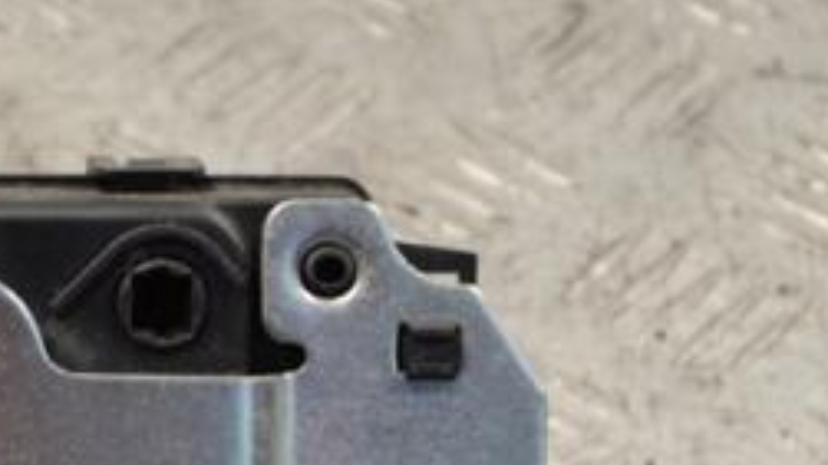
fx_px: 4126
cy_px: 491
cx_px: -59
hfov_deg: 11.3
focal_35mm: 188
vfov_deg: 6.4
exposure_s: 1/30
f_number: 5.6
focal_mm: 50
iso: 280
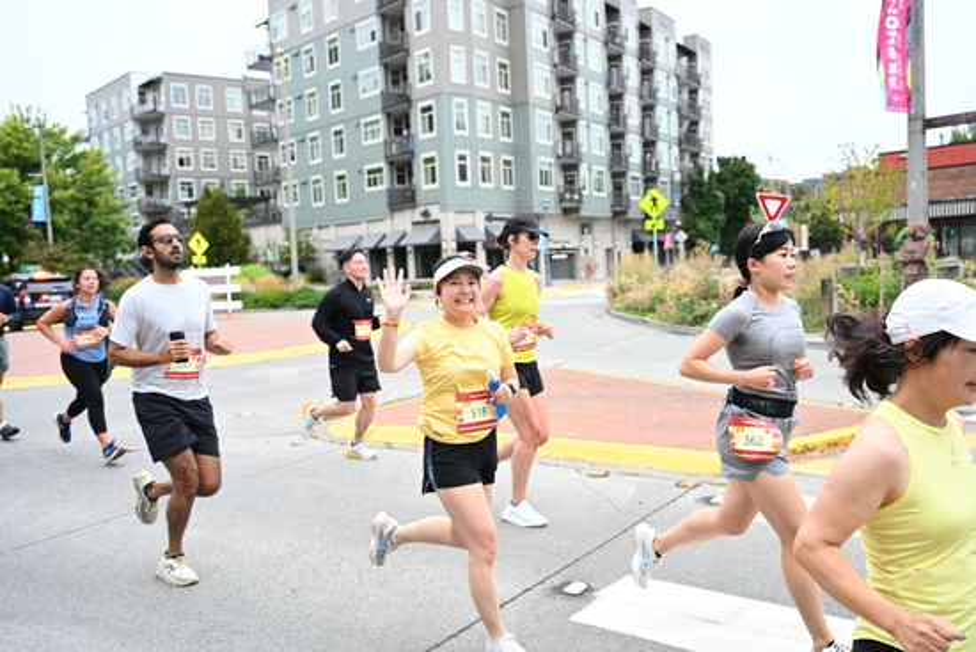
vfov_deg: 40.0
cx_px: 488
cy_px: 326
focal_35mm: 33
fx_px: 895
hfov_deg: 57.2
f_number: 4
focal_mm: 33
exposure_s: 1/800
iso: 2000
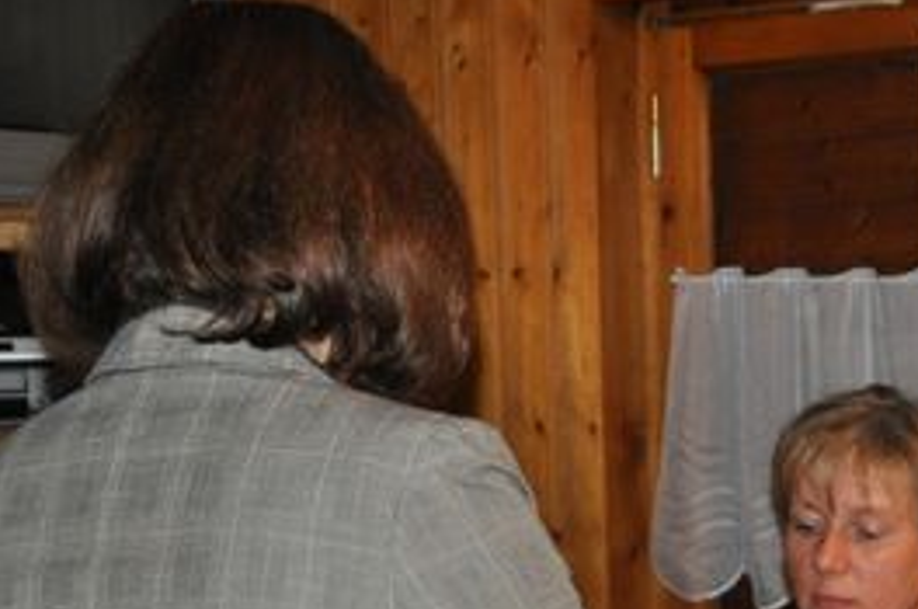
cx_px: 685
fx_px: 2036
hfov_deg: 25.1
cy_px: 701
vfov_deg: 16.4
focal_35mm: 80
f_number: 3.5
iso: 800
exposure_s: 1/60
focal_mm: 22
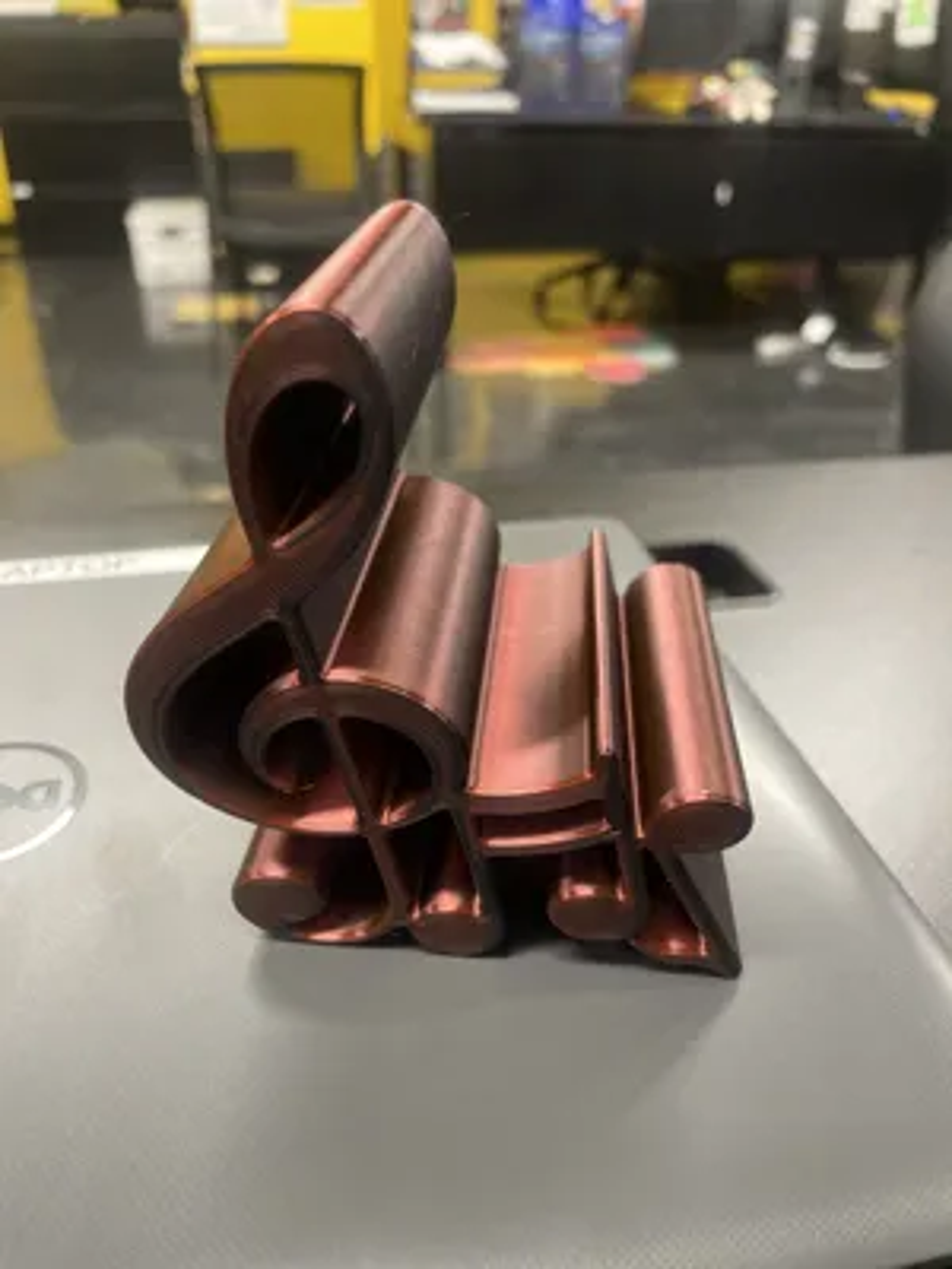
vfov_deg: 67.3
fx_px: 953
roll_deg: +0.1
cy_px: 634
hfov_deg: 53.1
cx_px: 476
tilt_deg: -30.0
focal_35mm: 26
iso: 320
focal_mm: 4.2
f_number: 1.6
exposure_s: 1/60
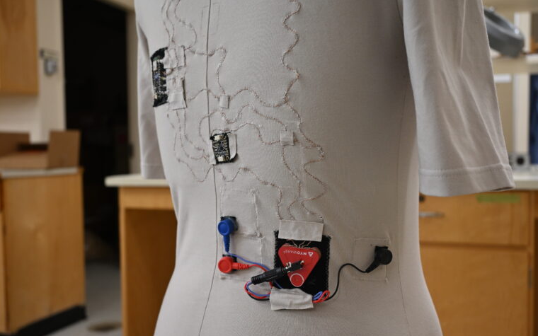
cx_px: 271
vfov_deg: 35.8
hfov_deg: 54.6
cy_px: 175
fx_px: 521
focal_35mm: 36
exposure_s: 1/125
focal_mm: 34.5
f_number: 5
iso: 1400
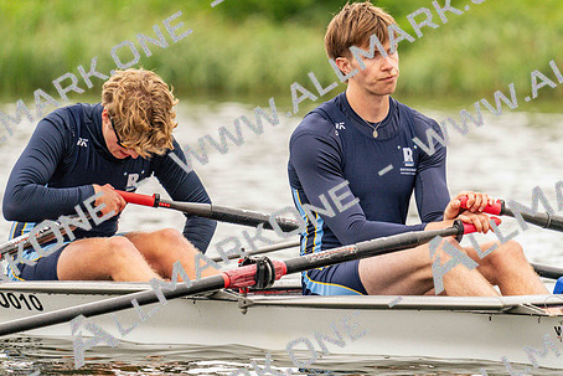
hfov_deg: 3.3
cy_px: 177
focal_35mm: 634
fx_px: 9918
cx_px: 322
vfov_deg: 2.2
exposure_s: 1/1250
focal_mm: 496
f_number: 6.3
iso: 1000
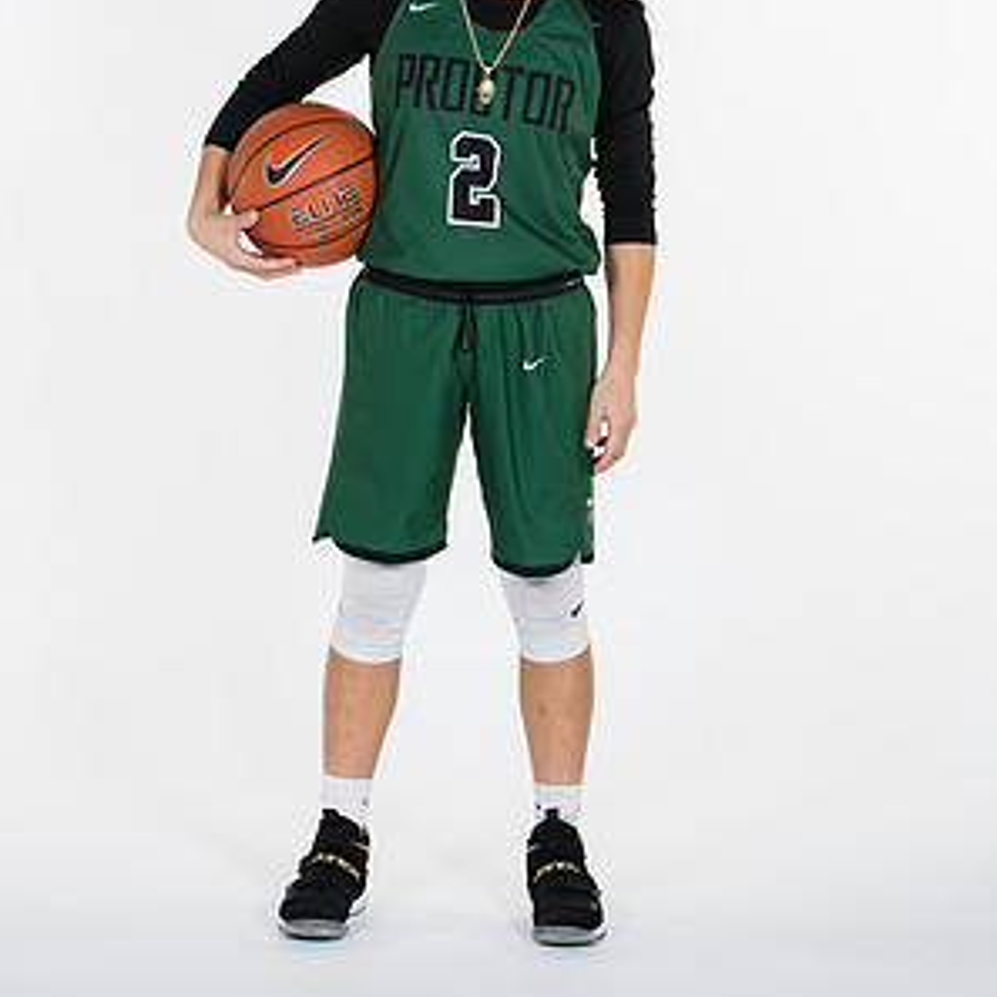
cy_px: 299
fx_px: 4399
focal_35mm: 135
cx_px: 500
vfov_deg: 12.9
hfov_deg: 12.9
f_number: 5.6
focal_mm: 70
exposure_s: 1/160
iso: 200
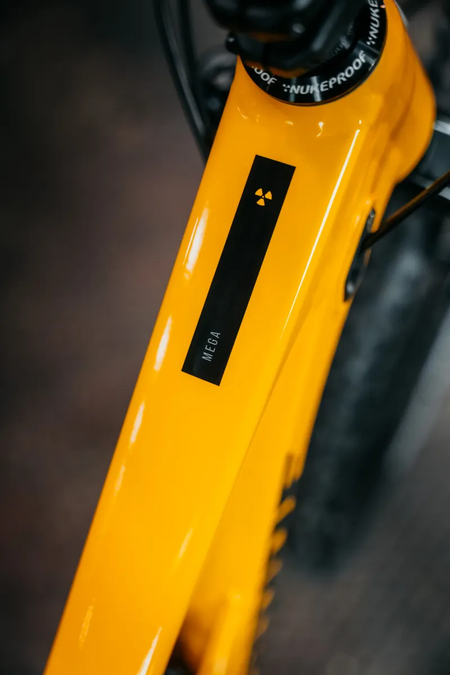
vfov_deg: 42.7
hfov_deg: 29.2
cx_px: 225
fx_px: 864
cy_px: 338
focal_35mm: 46
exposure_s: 1/125
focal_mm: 46.1
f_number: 2.8
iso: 1000
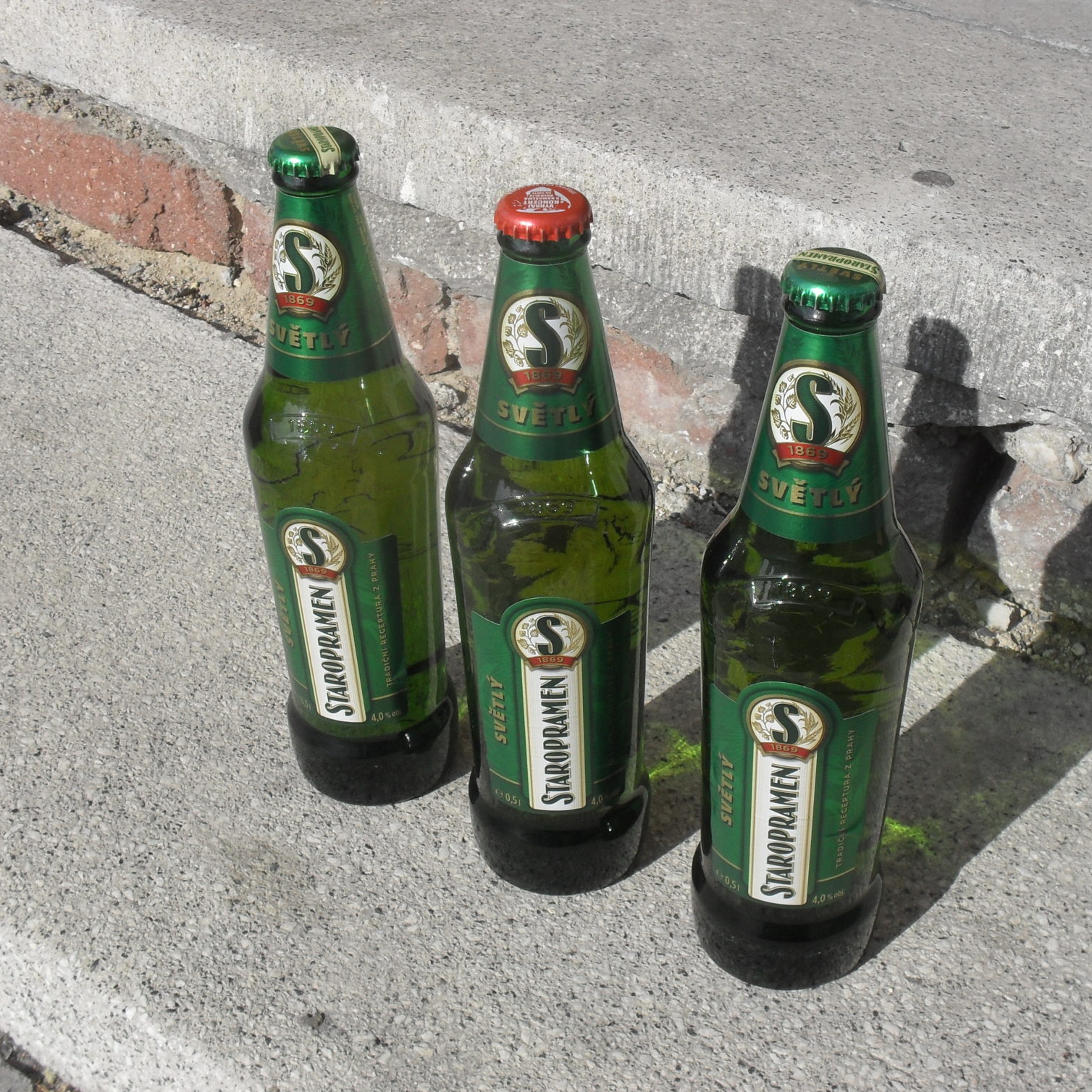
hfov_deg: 39.7
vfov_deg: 40.0
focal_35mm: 42
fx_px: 1499
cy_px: 541
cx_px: 700
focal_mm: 6.3
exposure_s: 1/250
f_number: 8.4
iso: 100
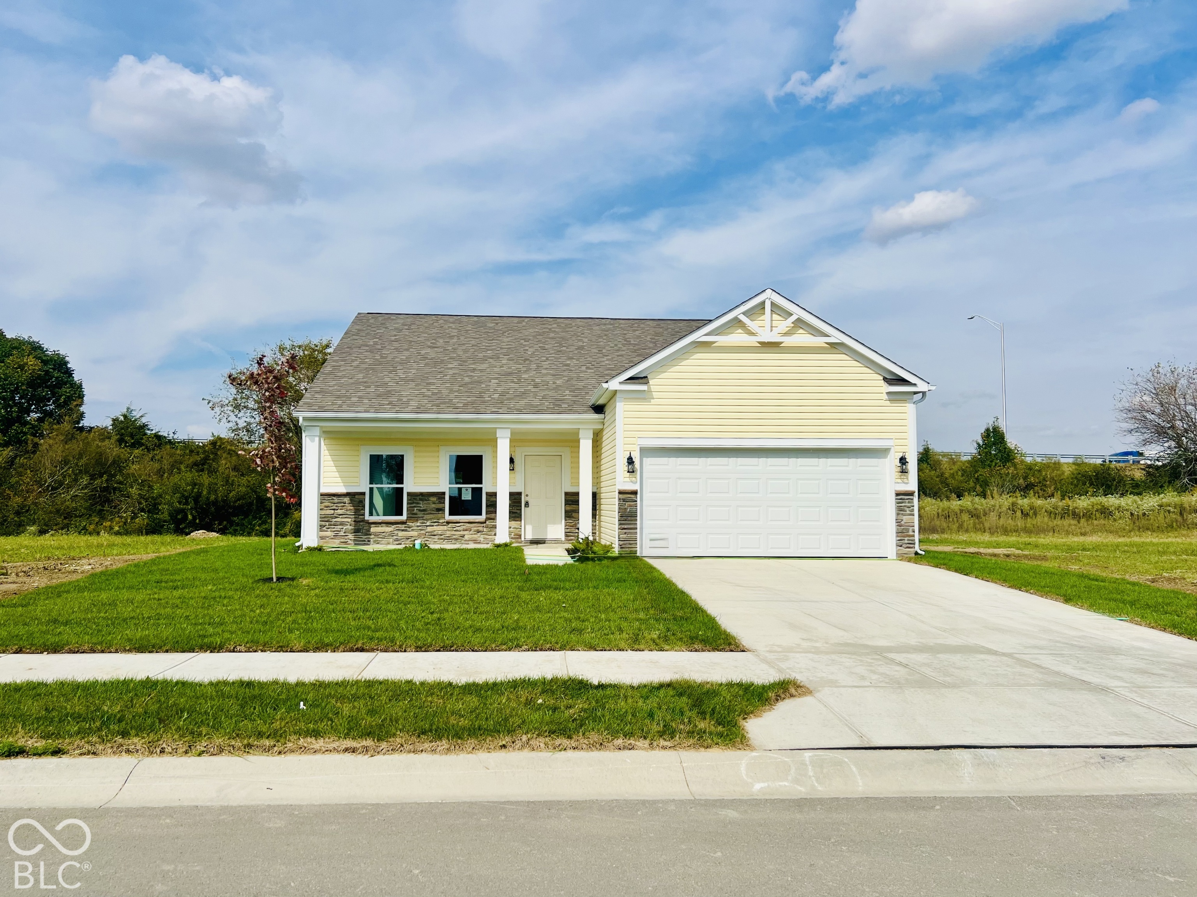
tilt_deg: +3.5
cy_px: 448
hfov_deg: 67.3
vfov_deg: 53.1
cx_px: 598
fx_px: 899
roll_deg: +1.5
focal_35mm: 26
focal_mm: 5.7
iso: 50
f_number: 1.5
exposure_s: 1/8696
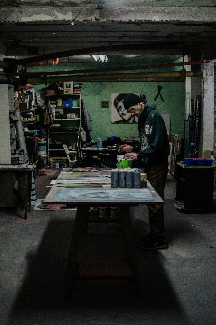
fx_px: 472
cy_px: 162
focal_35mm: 52
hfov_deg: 25.8
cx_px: 108
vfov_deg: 37.9
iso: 500
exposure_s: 1/250
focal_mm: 35
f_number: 2.2
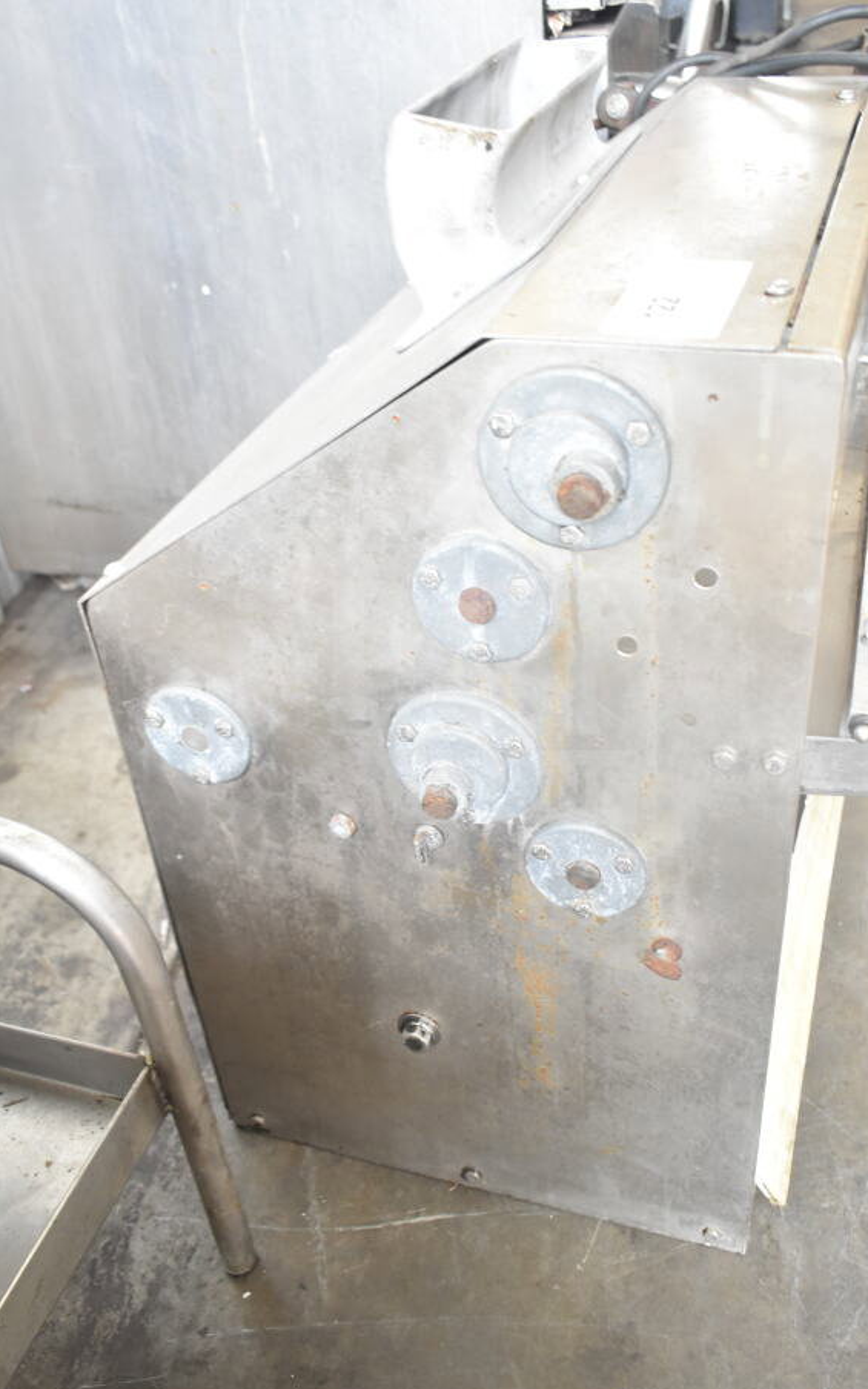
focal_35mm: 34
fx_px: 1287
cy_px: 701
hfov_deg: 37.3
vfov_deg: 56.7
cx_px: 464
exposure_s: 1/30
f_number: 3.8
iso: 1600
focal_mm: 22
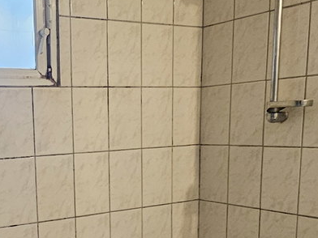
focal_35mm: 53
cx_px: 62
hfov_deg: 35.0
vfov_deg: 26.5
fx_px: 487
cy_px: 221
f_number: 2.2
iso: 200
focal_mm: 1.7
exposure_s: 1/50
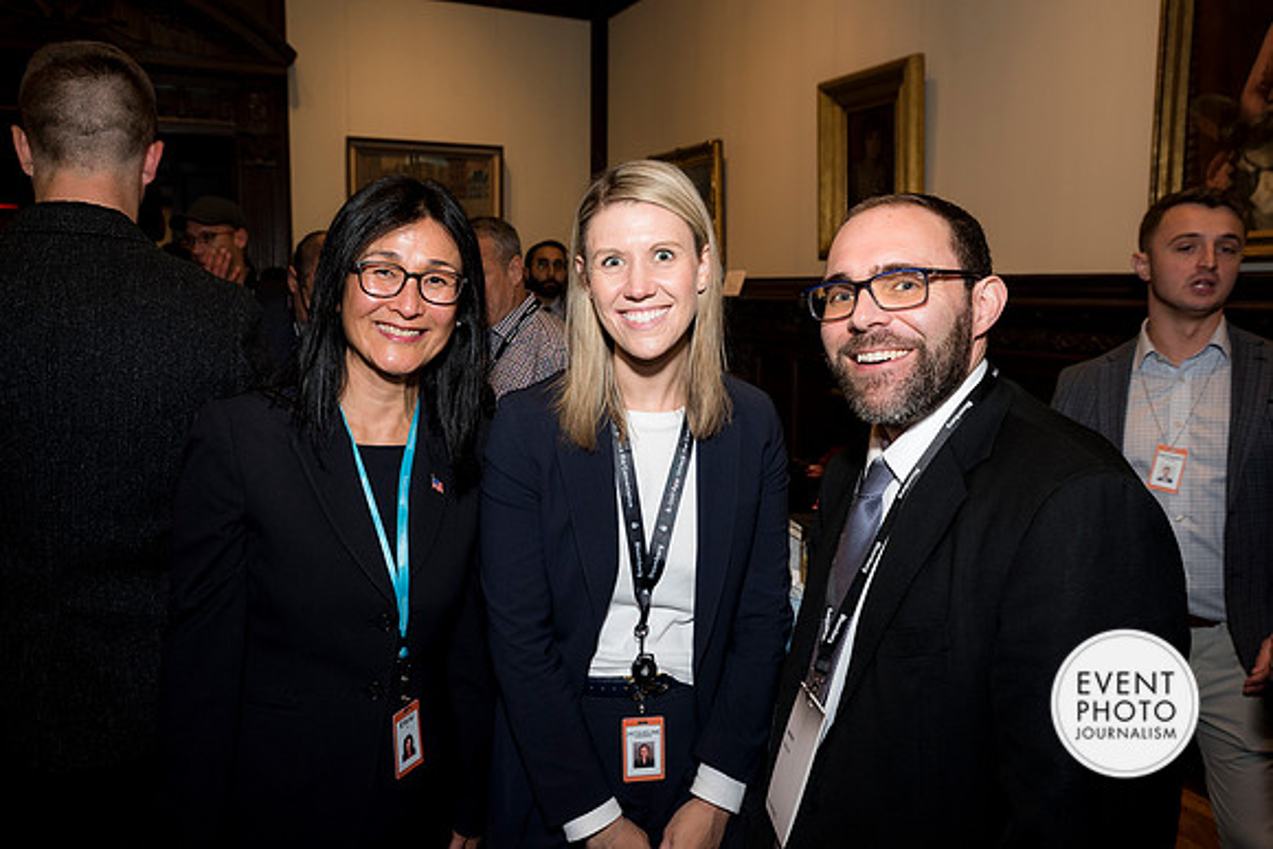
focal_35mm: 26
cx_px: 636
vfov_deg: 49.5
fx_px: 922
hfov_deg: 69.3
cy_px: 424
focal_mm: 26
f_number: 5
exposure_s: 1/125
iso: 800
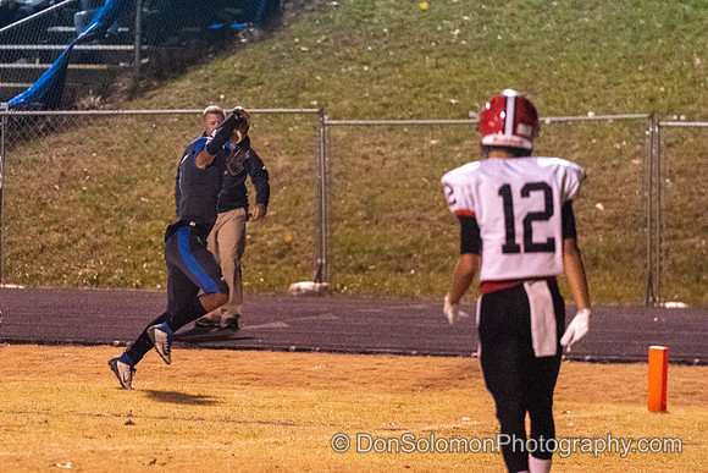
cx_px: 181
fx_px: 5964
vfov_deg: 4.5
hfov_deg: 6.8
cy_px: 191
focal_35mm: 303
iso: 10000
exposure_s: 1/800
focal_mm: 197
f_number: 2.8
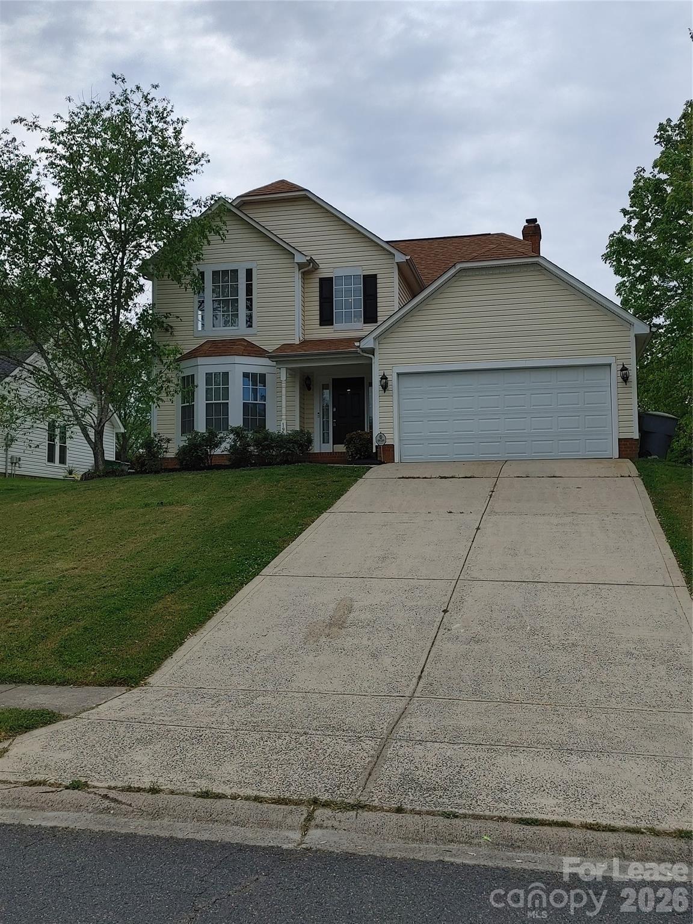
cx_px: 346
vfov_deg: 51.4
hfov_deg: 39.7
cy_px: 462
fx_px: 961
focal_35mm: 36
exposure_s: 1/2703
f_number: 1.8
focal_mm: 4.81
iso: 50
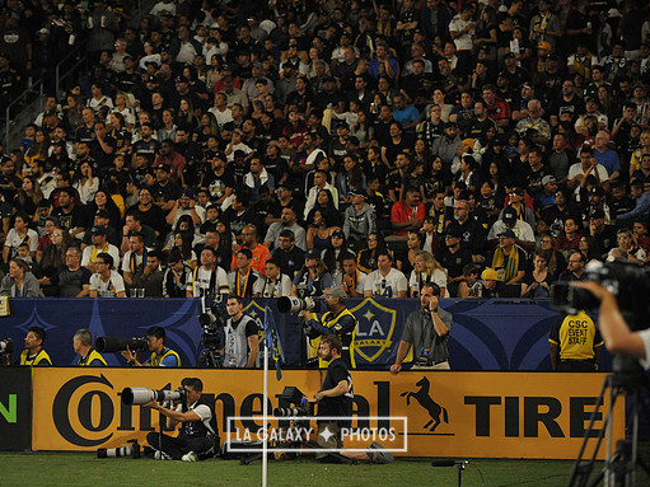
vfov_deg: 12.3
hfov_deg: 16.4
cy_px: 243
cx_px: 317
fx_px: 2253
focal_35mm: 120
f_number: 3.2
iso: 3200
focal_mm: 110
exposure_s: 1/1250
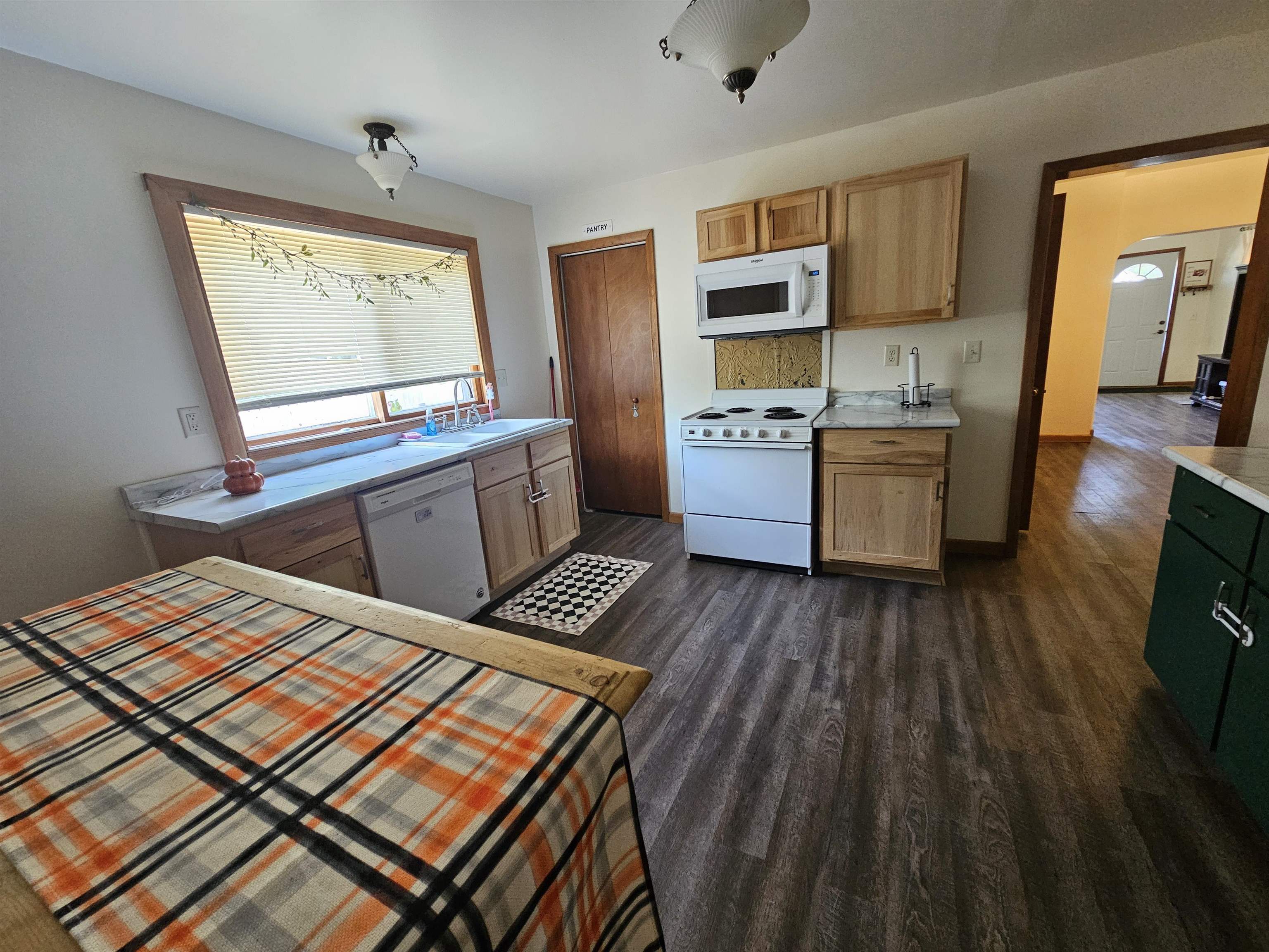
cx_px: 634
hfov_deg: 106.2
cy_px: 476
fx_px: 477
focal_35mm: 13
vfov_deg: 89.9
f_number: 2.2
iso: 320
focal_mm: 2.2
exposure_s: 1/40
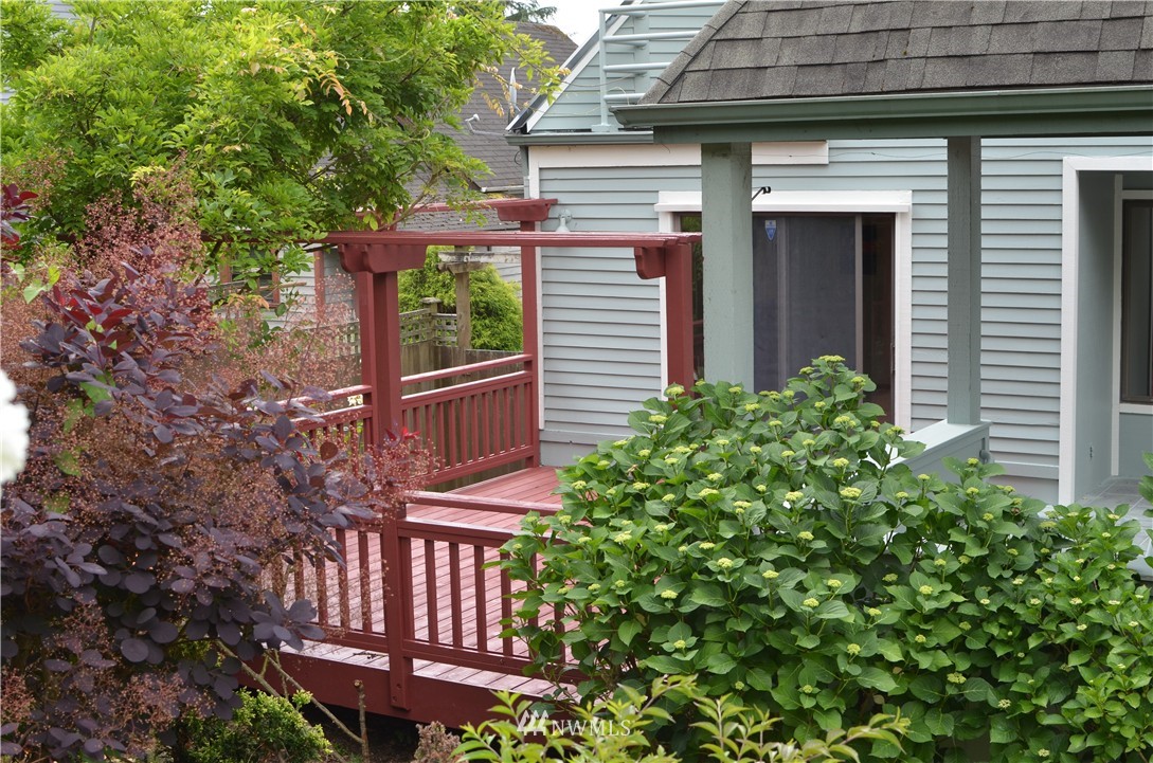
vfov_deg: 25.6
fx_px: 1678
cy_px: 382
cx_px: 576
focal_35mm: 52
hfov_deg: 37.9
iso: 200
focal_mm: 35
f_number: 6.3
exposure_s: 1/160
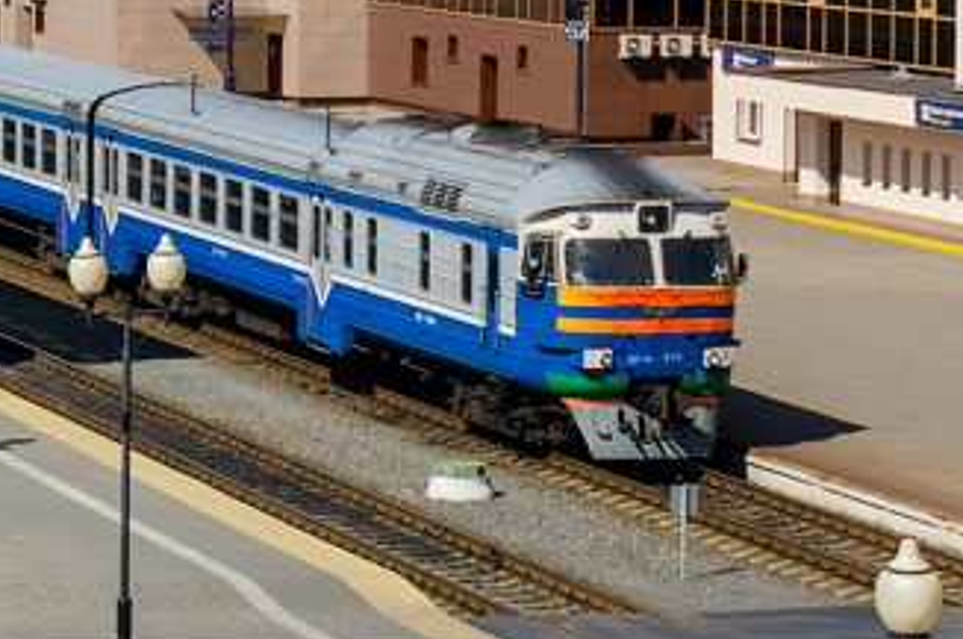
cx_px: -518
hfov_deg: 11.2
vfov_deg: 7.8
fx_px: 4701
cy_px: 135
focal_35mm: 176
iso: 125
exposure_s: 1/640
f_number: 9
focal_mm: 30
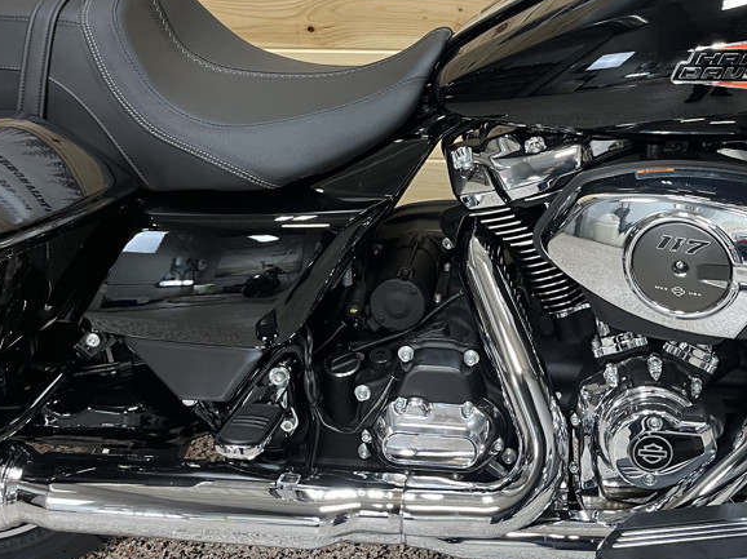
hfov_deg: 39.0
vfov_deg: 29.2
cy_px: 72
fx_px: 1035
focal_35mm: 48
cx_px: 528
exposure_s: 1/60
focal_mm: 5.1
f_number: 1.6
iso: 160
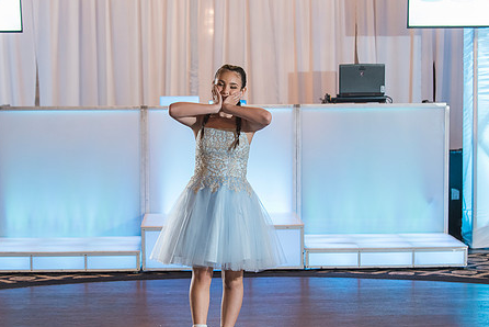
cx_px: 226
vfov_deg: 15.0
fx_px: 1237
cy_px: 167
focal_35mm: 91
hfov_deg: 22.4
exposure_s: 1/80
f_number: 4
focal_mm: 70
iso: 1600
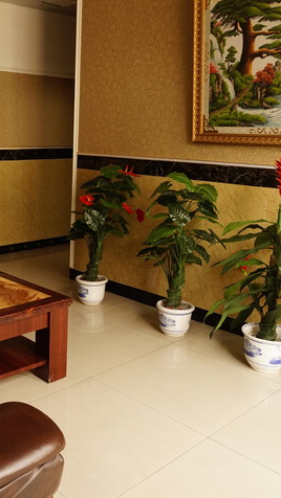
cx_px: 62
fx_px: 503
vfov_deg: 52.8
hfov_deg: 30.6
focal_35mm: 38
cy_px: 248
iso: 320
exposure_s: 1/60
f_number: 4
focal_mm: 16
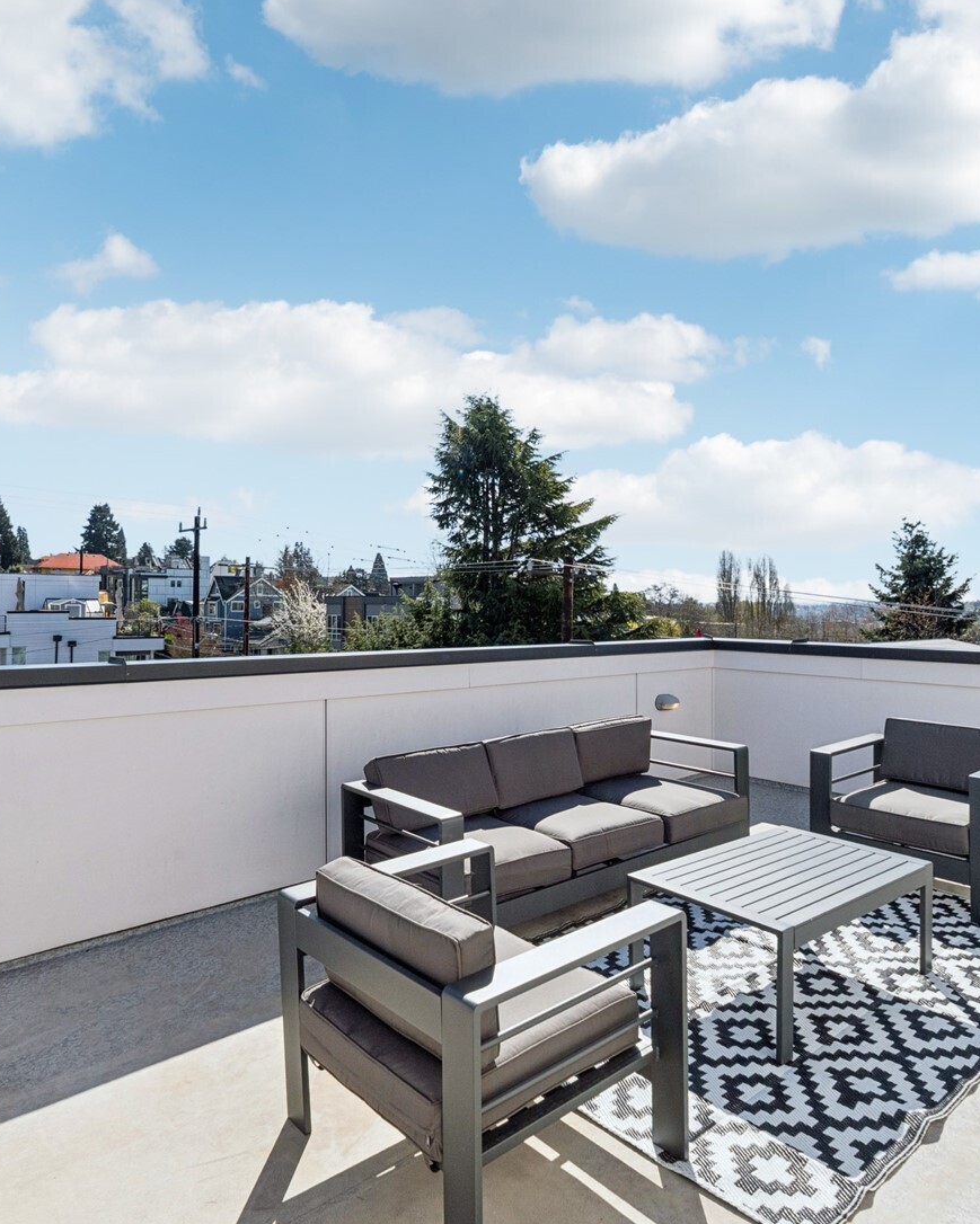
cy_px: 600
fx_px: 798
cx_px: 453
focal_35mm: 22
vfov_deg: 75.0
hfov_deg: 63.1
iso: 250
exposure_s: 1/500
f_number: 9
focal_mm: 10
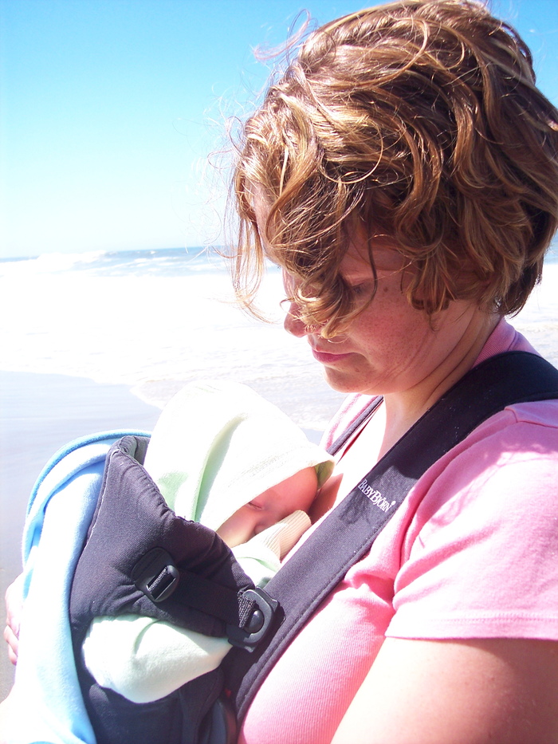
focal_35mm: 39
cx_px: 279
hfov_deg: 36.8
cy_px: 372
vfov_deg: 47.9
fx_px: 838
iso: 100
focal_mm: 8
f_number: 3.4
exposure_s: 1/500
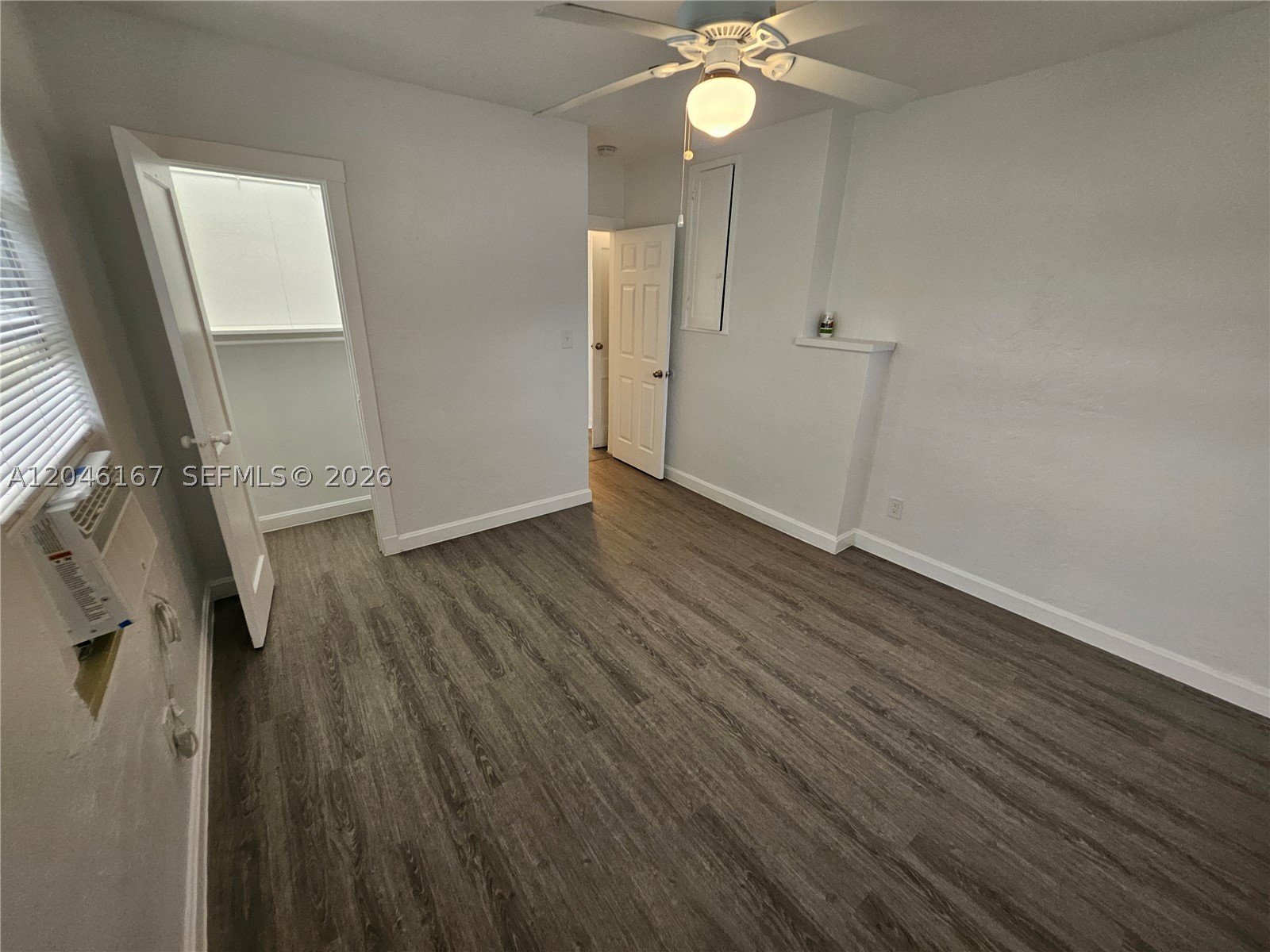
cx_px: 635
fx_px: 477
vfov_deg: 89.9
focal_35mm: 13
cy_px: 476
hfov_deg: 106.2
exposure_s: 1/60
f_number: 2.2
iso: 160
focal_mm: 1.74
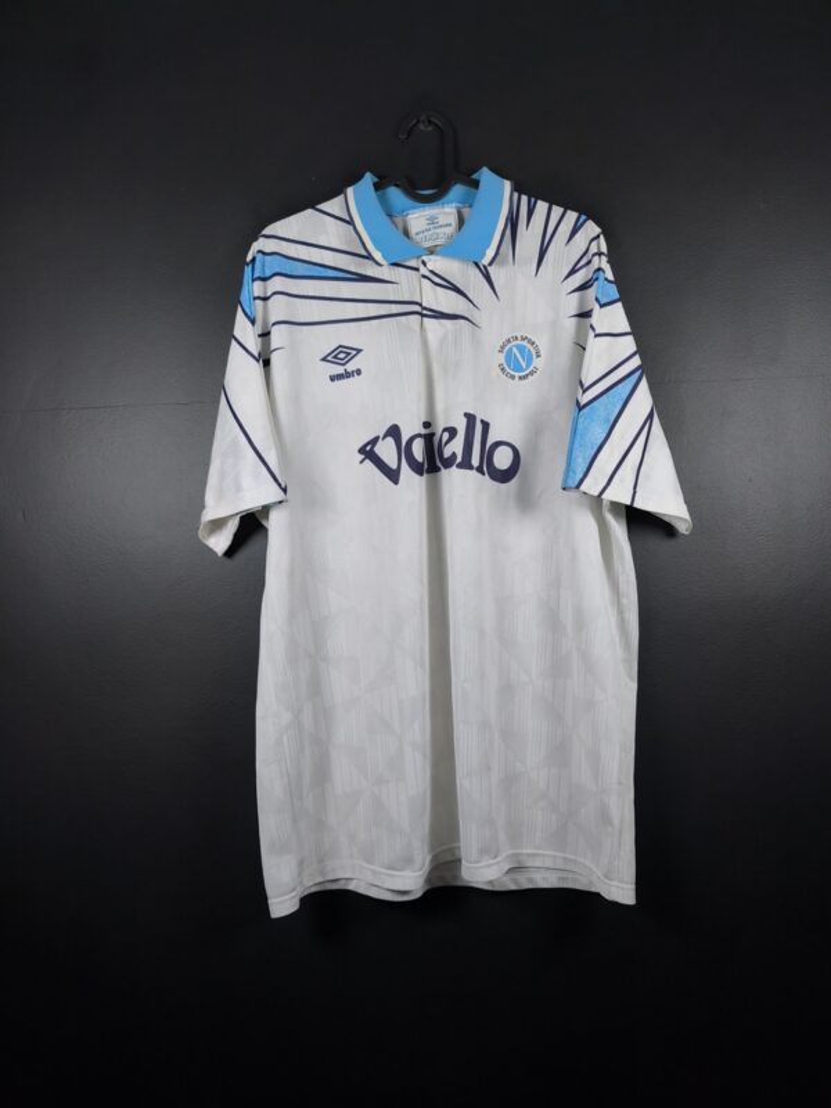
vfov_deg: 73.9
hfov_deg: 58.9
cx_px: 416
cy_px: 554
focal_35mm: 23
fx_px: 736
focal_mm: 6.57
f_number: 1.6
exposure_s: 1/200
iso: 400
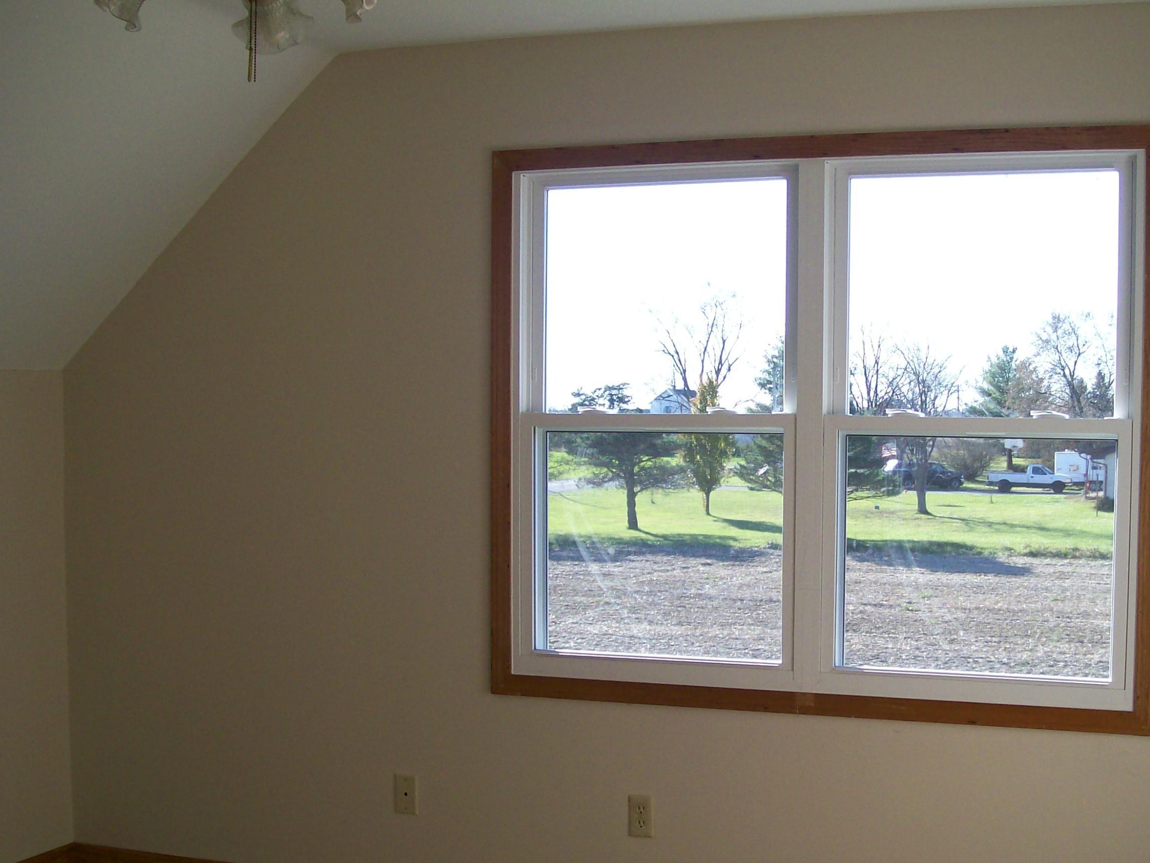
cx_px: 736
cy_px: 560
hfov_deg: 40.1
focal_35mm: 47
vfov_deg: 30.7
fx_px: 1561
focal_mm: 6
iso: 80
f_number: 2.7
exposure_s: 1/304
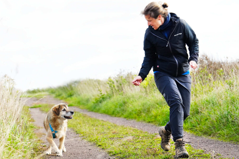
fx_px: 325
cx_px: 117
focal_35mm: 49
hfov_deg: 40.3
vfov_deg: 27.5
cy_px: 79
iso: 1600
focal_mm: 48
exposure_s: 1/6400
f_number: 2.8
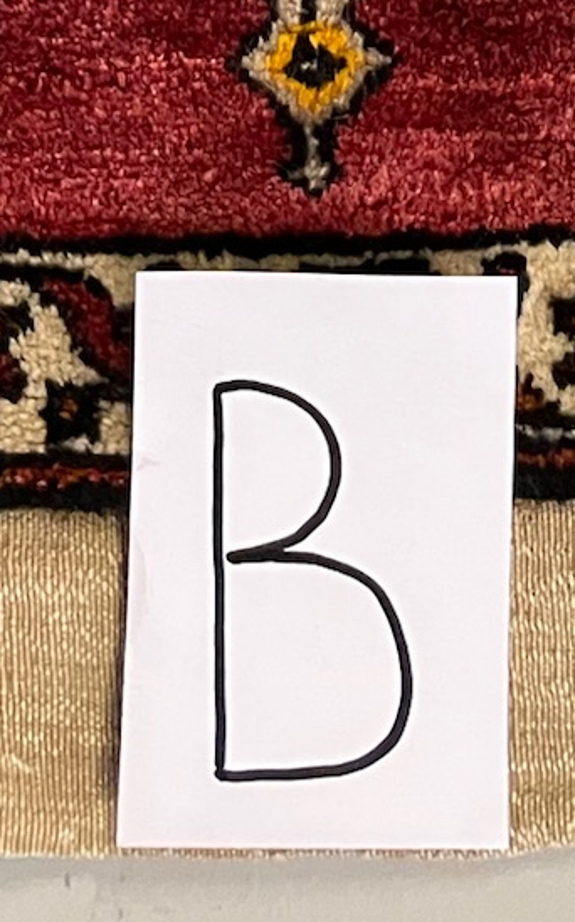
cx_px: 367
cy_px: -767
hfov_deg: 12.7
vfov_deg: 16.6
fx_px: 2585
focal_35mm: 103
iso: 400
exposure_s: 1/50
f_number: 1.6
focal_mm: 4.2
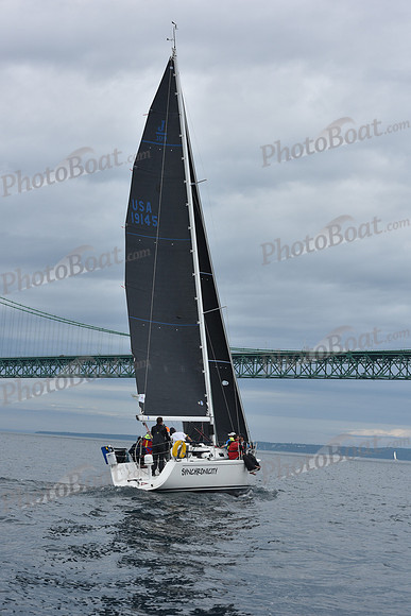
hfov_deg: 19.5
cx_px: 206
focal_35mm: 70
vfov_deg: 28.8
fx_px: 1198
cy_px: 308
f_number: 10
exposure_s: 1/800
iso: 250
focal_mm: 70
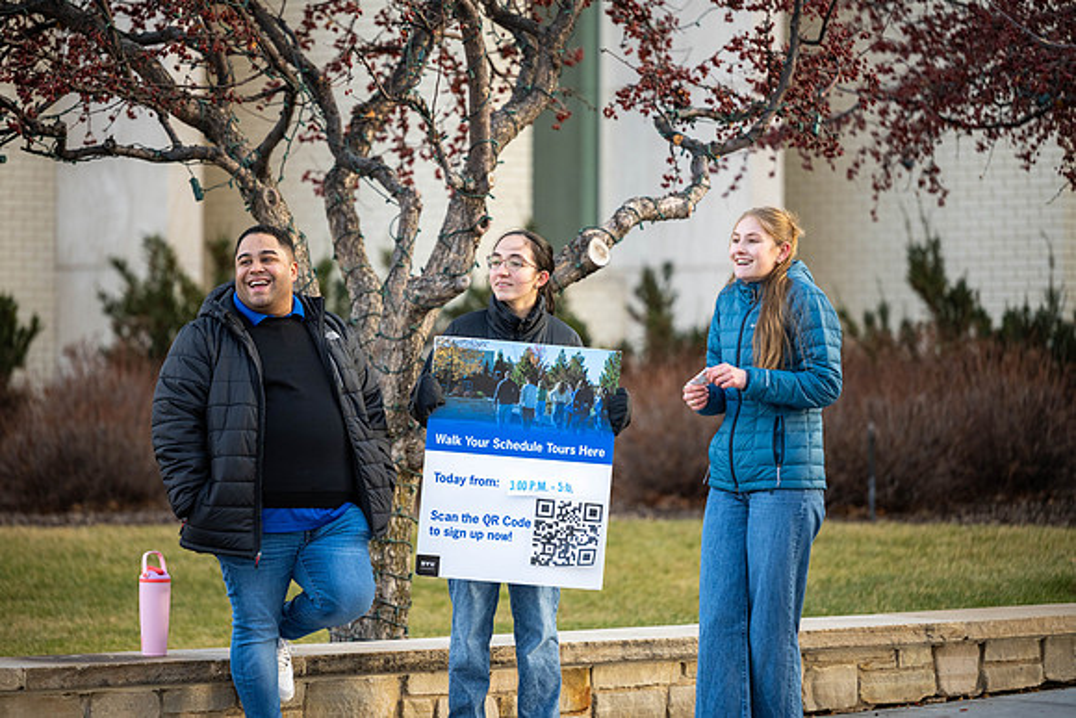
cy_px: 359
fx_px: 5232
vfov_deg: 7.9
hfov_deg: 11.7
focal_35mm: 175
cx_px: 538
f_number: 2.8
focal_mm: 175
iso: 400
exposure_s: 1/1250
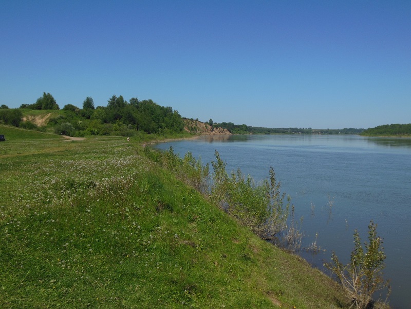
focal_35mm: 38
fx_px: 451
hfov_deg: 49.0
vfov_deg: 37.7
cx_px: 206
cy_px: 154
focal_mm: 6.8
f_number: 7.2
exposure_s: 1/640
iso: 125
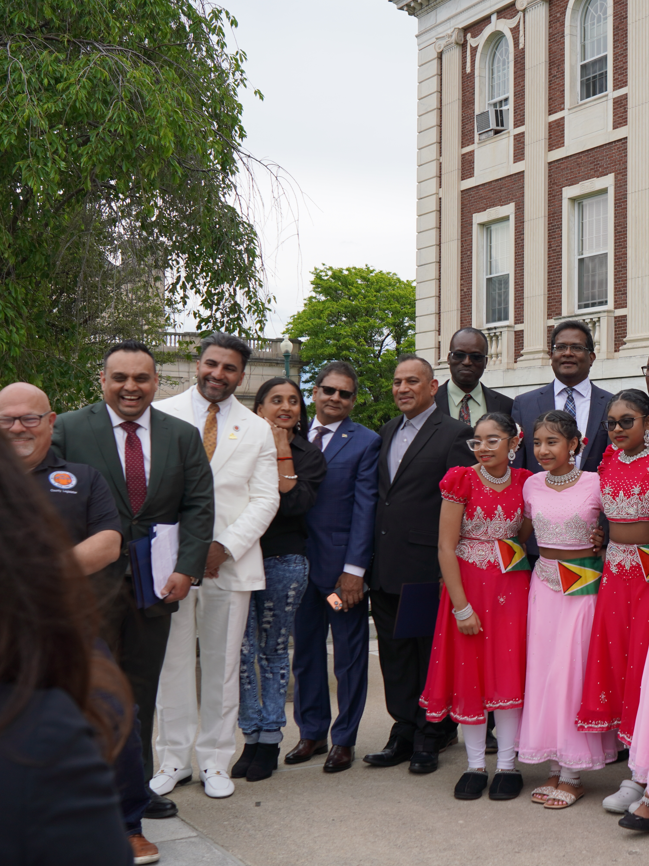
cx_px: 637
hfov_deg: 26.6
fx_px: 1300
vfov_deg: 36.8
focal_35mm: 52
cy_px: 433
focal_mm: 24
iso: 100
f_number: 4.5
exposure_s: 1/400
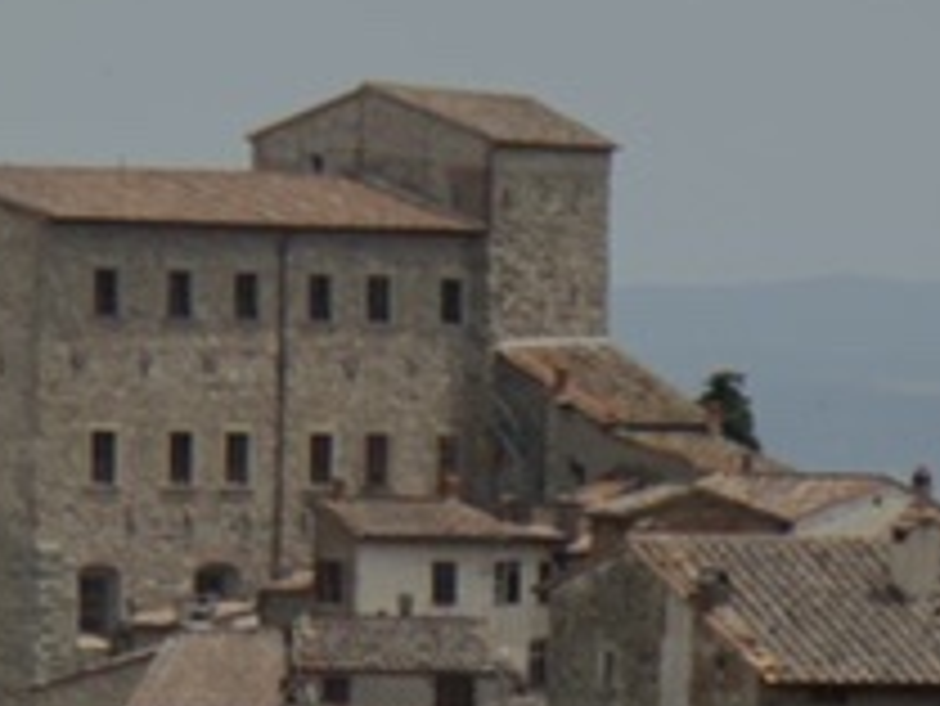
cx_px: 481
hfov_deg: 9.3
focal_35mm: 212
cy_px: 724
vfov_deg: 7.0
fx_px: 5760
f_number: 2.4
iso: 16
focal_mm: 6
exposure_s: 1/2398
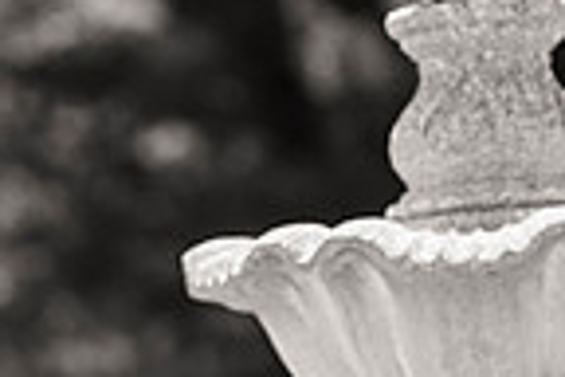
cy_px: 579
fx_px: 8506
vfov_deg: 2.5
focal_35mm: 542
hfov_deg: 3.8
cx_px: -357
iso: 400
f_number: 4.5
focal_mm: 135
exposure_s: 1/1250
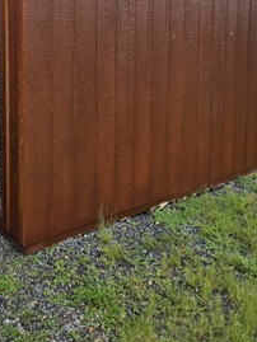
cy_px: 61
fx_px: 406
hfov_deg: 34.3
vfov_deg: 43.3
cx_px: 59
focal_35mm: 41
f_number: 1.7
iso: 80
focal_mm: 6.3
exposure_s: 1/1225
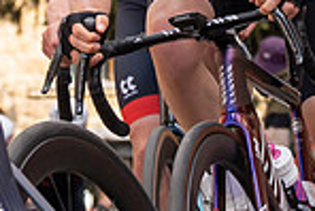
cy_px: -356
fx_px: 4178
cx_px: 278
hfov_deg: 4.3
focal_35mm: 477
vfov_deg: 2.9
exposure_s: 1/1000
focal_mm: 70
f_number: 5
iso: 250
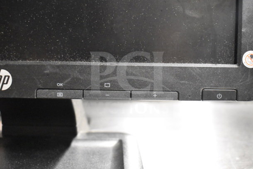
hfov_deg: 49.5
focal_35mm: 39
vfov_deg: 34.2
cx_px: 126
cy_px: 84
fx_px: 274
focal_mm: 26
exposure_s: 1/40
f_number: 4
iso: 10000
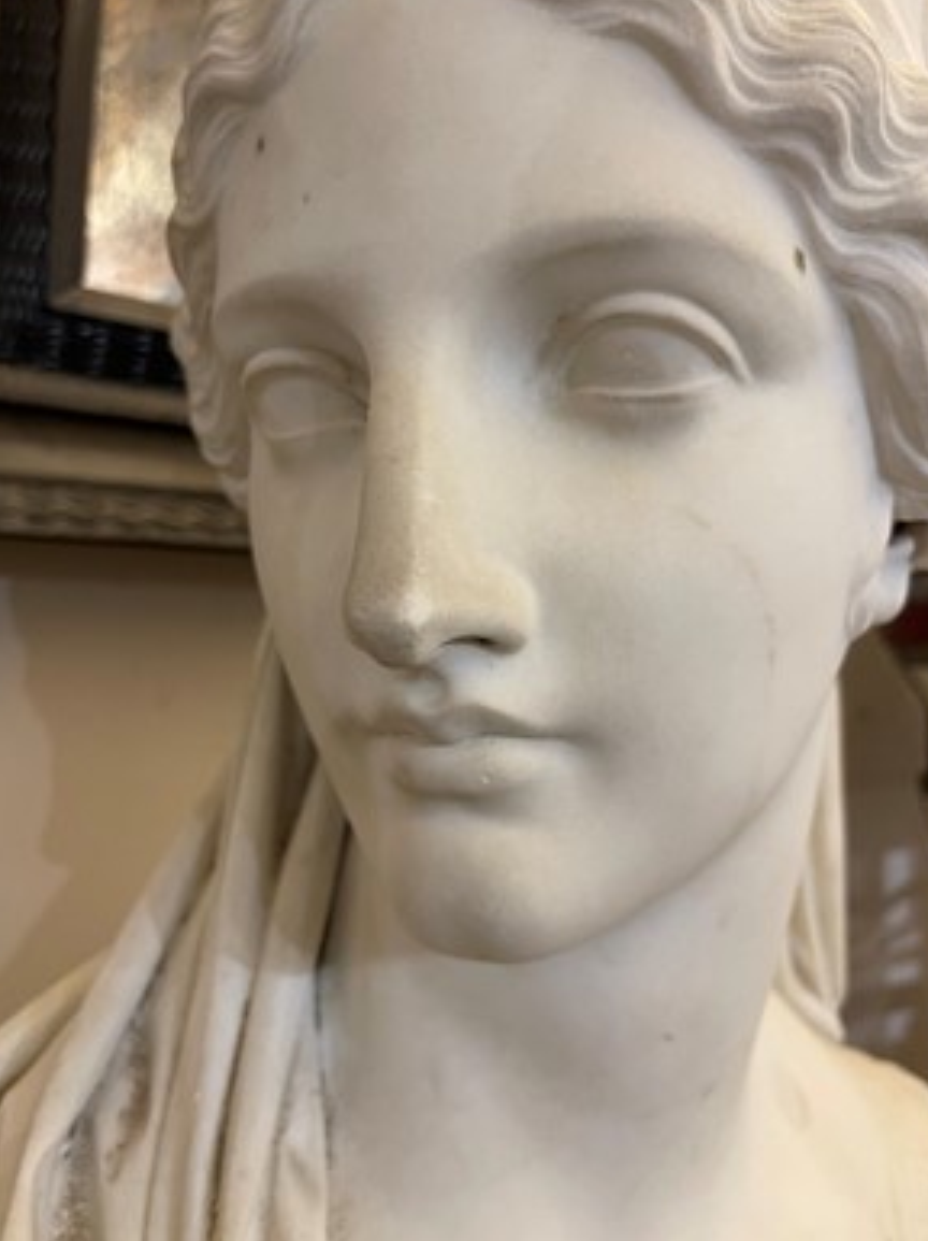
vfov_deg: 67.3
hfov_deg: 53.0
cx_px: 474
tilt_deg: +1.7
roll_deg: -2.1
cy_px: 603
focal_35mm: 26
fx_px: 931
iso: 160
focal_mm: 5.1
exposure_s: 1/50
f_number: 1.6
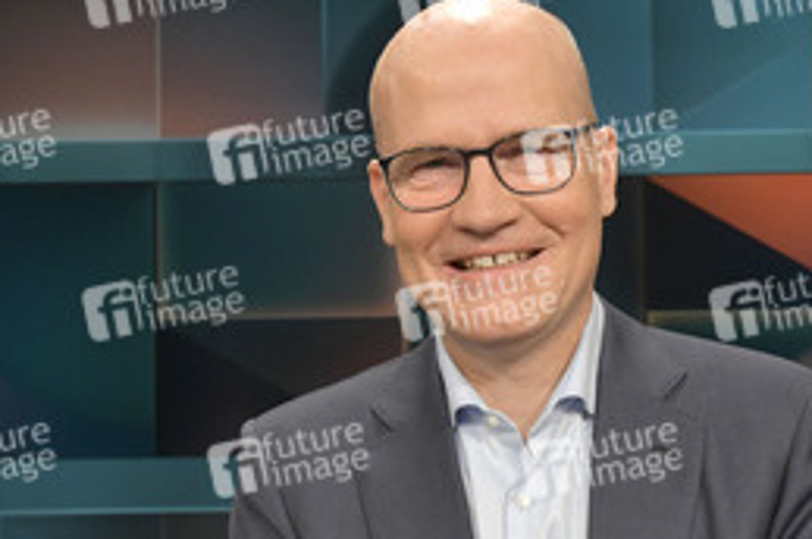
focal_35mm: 54
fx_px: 1216
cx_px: 519
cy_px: 382
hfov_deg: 36.6
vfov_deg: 24.8
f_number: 6.3
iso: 2500
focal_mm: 31
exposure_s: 1/200
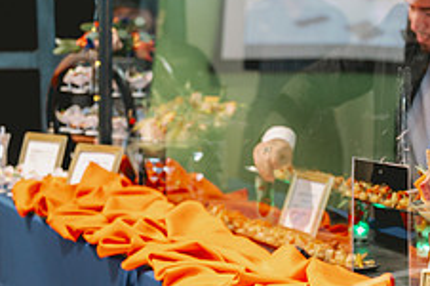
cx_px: 521
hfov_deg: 15.7
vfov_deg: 10.8
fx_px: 1503
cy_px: 126
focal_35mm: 126
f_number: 3.5
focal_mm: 49
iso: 640
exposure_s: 1/80
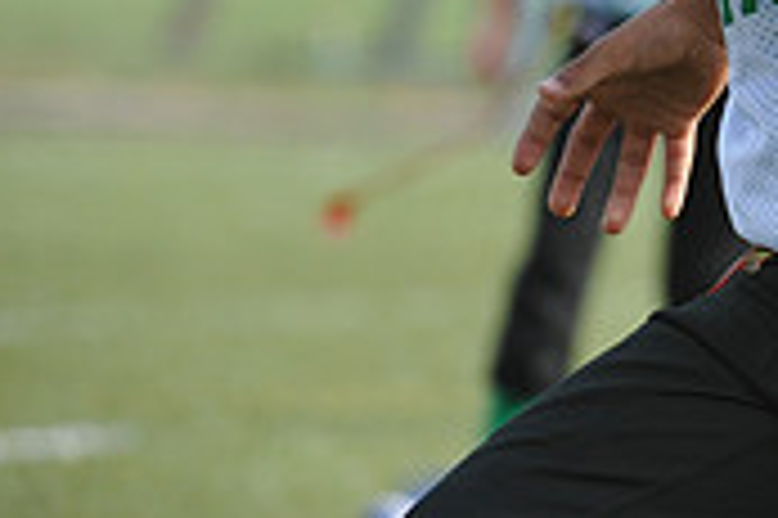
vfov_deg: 2.0
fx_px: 14444
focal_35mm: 669
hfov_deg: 3.1
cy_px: -297
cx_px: 1277
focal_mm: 200
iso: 800
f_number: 7.1
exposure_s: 1/800
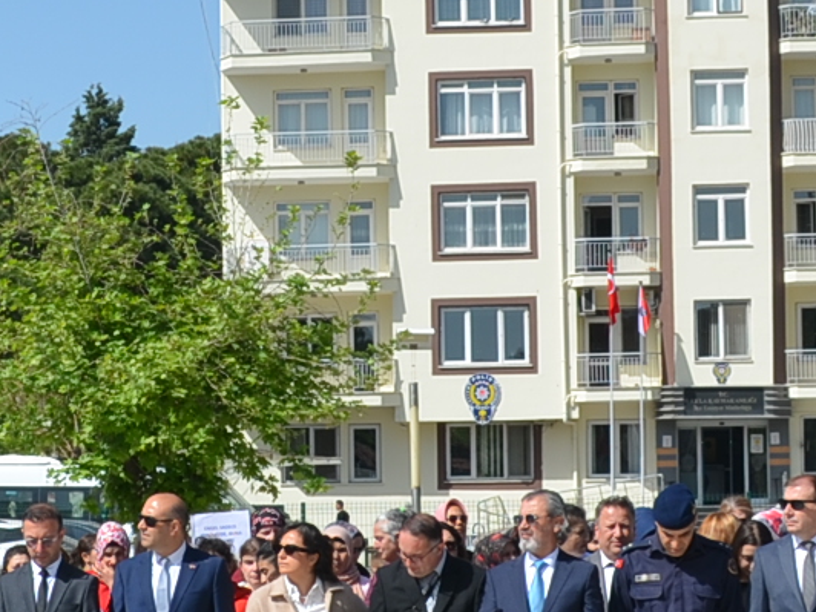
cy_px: 423
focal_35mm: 120
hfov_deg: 16.4
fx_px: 2829
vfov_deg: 12.3
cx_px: 245
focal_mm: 18
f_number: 9
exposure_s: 1/320
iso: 100
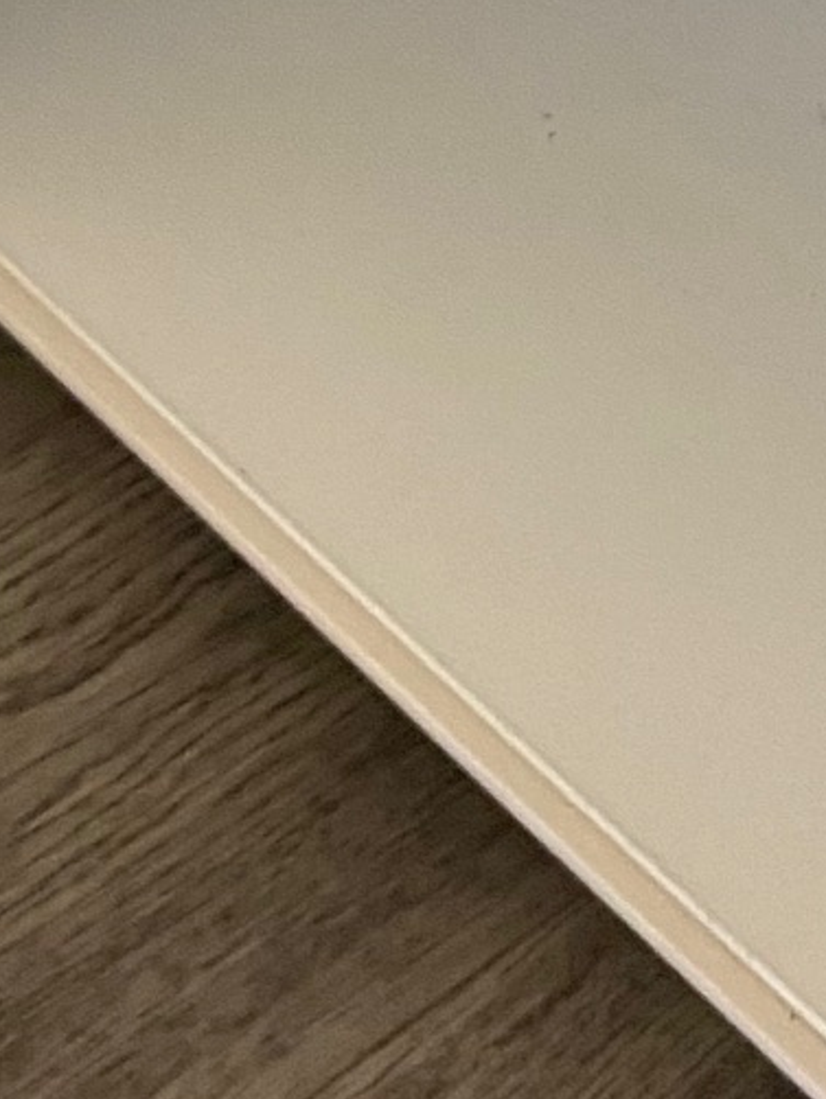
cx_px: 561
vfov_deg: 16.4
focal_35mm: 106
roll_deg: -3.1
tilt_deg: -23.2
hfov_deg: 13.9
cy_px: -683
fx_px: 3370
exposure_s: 1/54
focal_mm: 4.25
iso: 320
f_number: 1.8
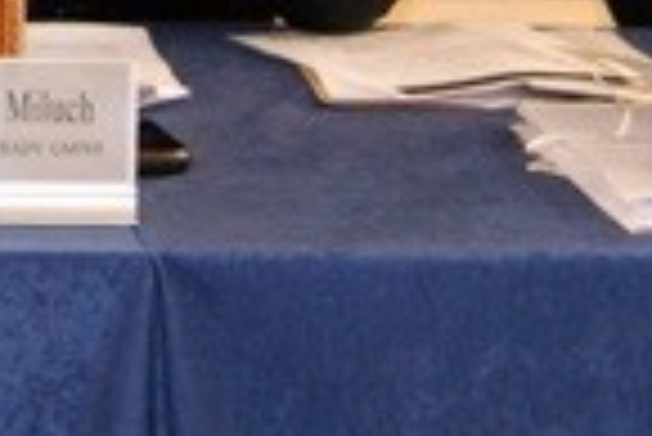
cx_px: -63
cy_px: -187
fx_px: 4188
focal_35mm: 231
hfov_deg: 8.8
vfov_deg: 5.9
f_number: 4.5
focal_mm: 28
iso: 400
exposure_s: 1/60
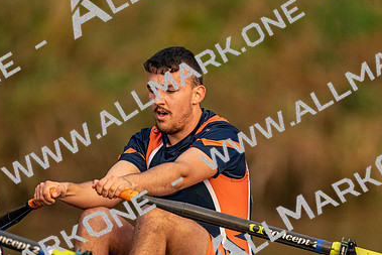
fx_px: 9755
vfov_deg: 1.5
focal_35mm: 919
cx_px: 126
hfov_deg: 2.2
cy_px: 187
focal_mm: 600
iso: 3200
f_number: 4
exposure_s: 1/2500
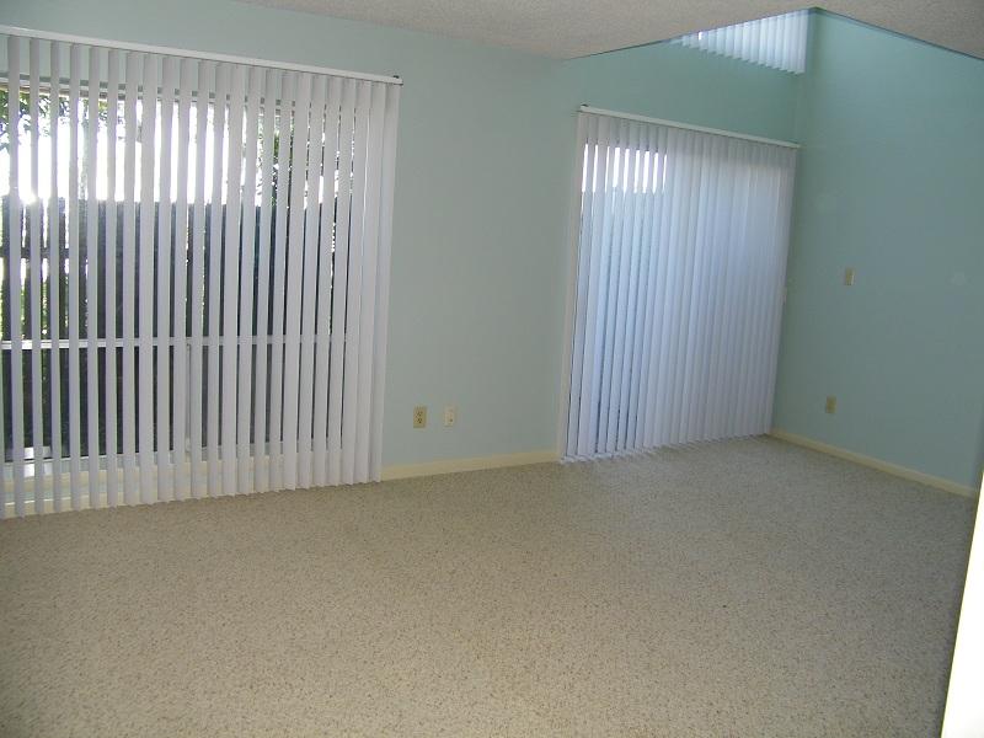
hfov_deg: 63.4
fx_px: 796
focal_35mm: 28
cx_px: 492
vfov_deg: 49.7
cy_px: 369
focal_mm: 5
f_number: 3.5
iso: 80
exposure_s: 1/30
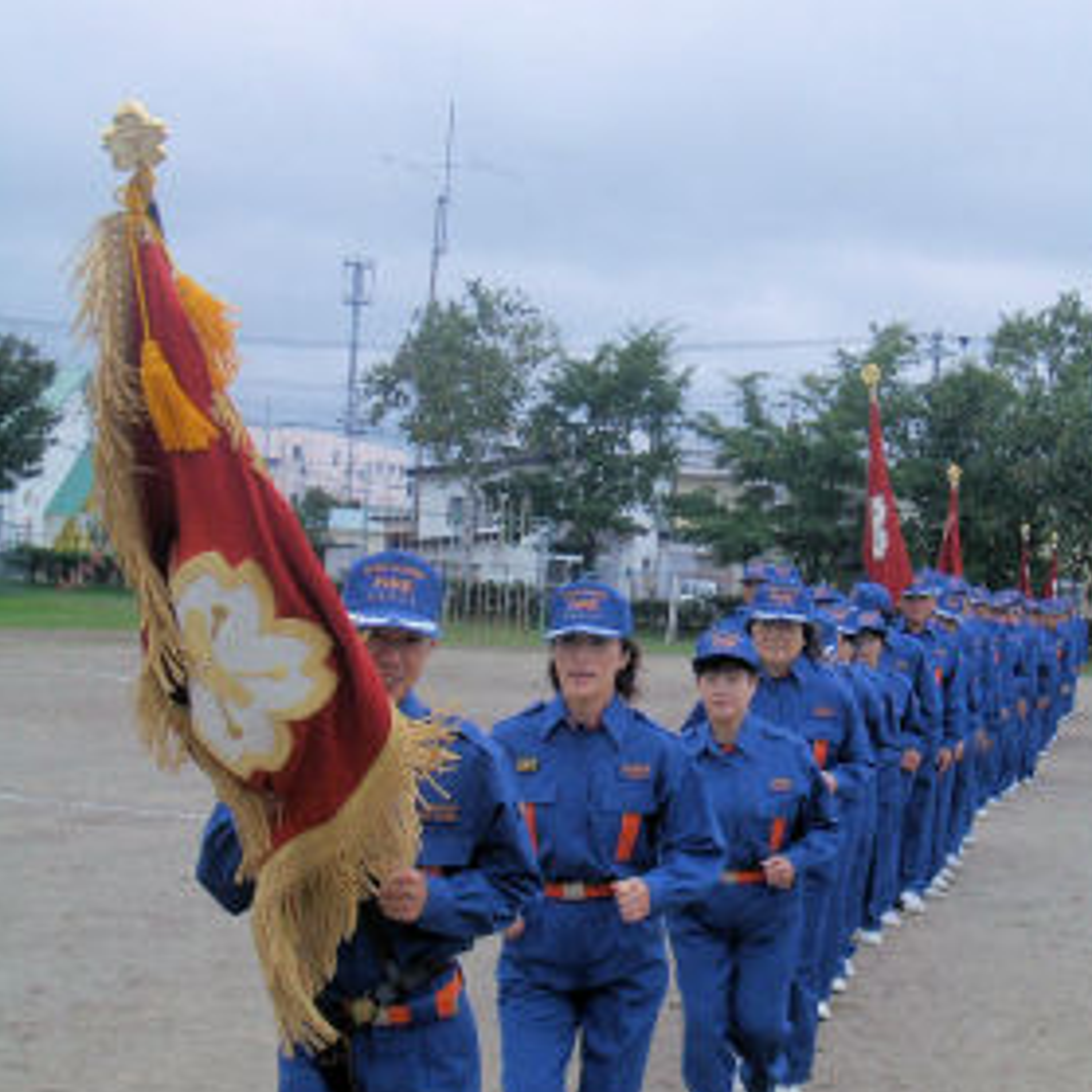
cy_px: 532
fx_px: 2962
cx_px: 581
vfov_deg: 20.9
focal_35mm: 83
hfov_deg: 20.9
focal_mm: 10.2
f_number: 3.5
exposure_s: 1/640
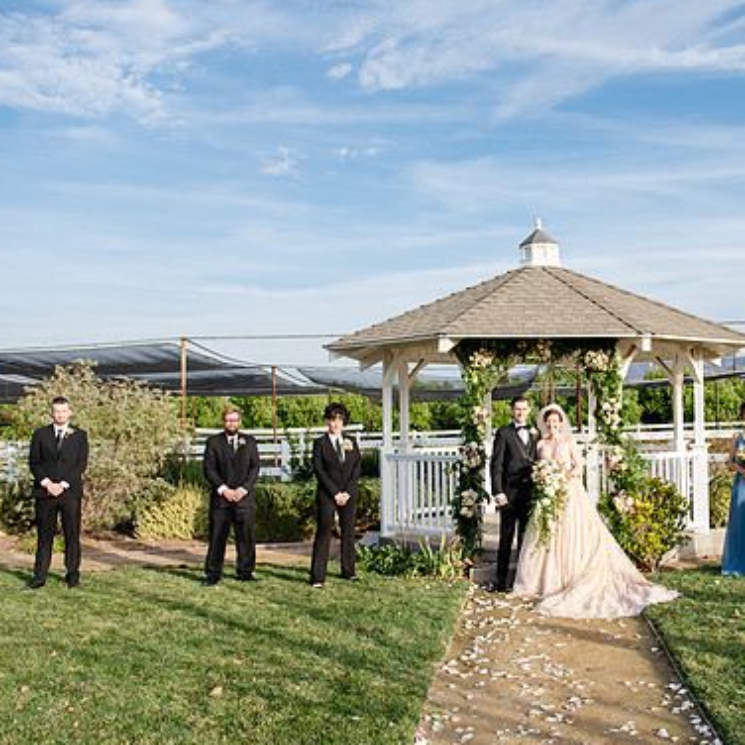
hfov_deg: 42.0
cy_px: 368
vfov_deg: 42.8
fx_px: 950
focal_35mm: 39
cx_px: 522
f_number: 4
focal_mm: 28
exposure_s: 1/1600
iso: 400
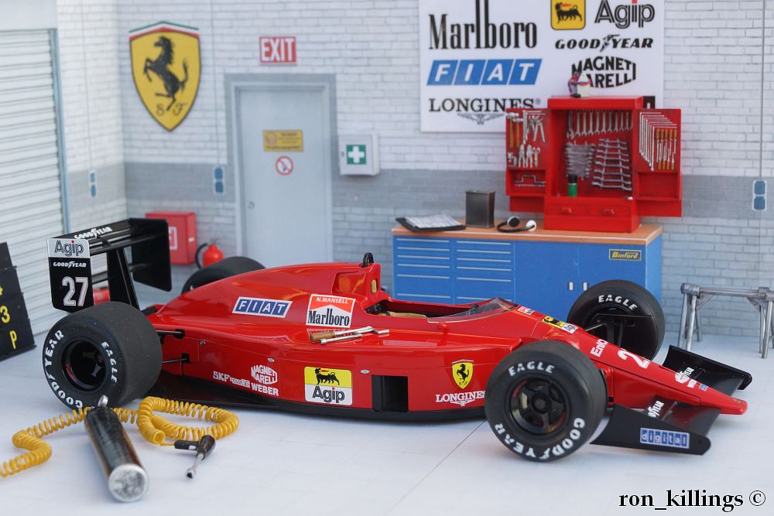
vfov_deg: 20.2
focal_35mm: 68
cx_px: 387
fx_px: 1451
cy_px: 258
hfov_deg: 29.9
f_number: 11
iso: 320
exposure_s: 1/80
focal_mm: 45
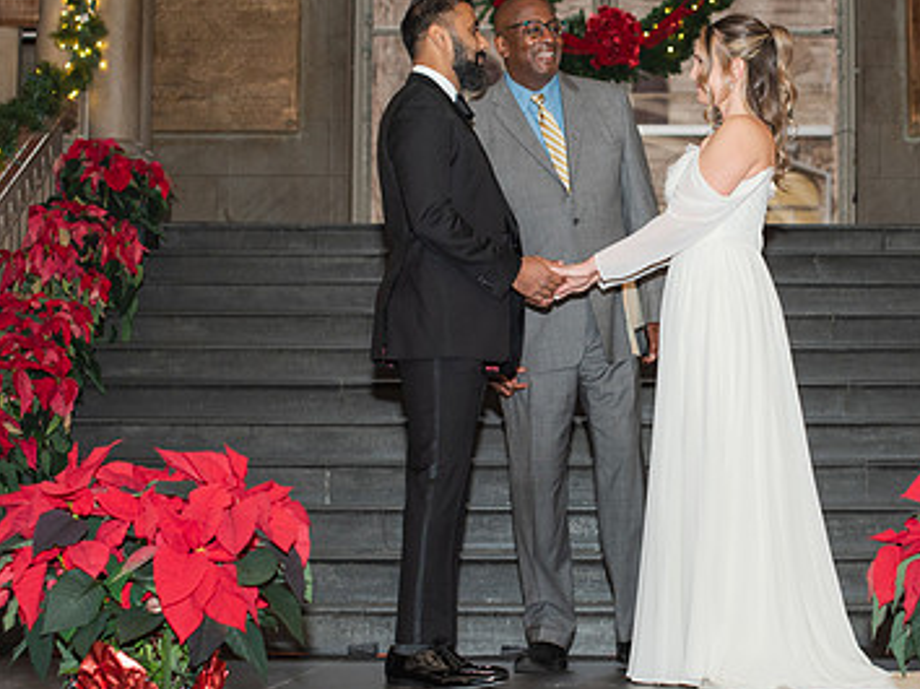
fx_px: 2337
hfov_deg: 22.1
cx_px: 666
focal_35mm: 88
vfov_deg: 16.8
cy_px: 296
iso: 800
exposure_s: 1/200
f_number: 3.5
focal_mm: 50
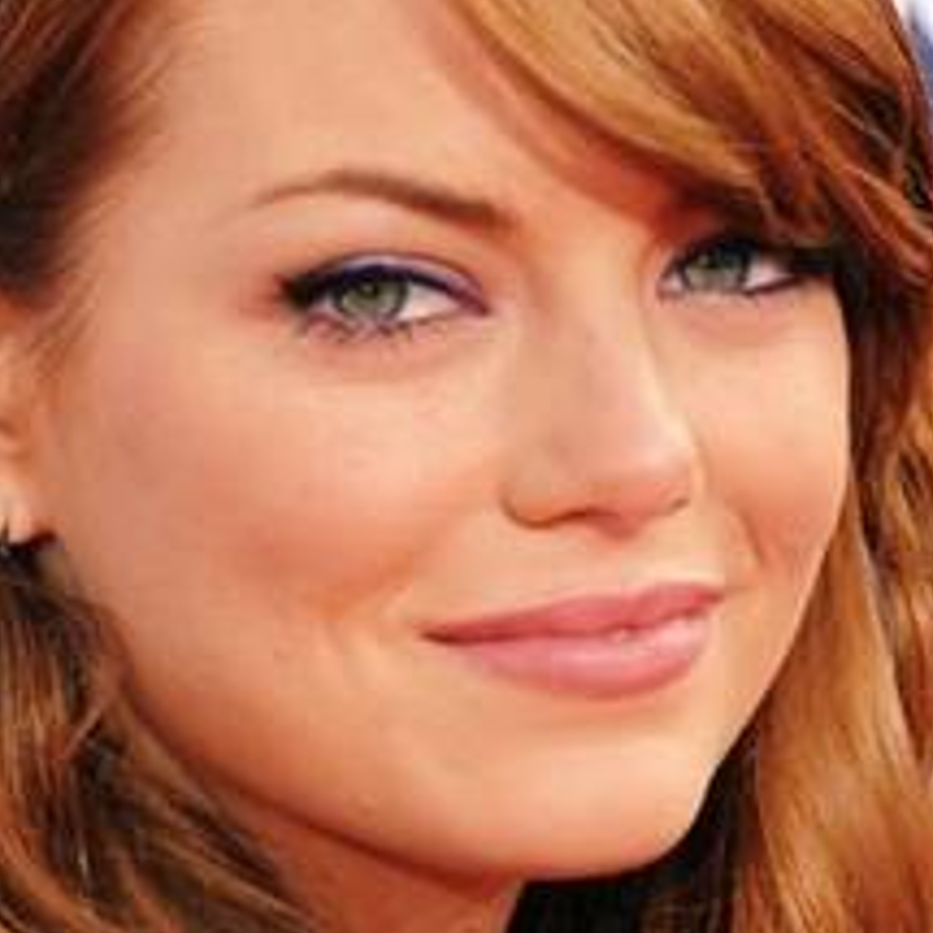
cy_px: 690
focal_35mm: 456
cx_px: 410
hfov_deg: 3.8
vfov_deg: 3.8
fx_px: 13905
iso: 400
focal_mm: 200
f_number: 4
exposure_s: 1/500
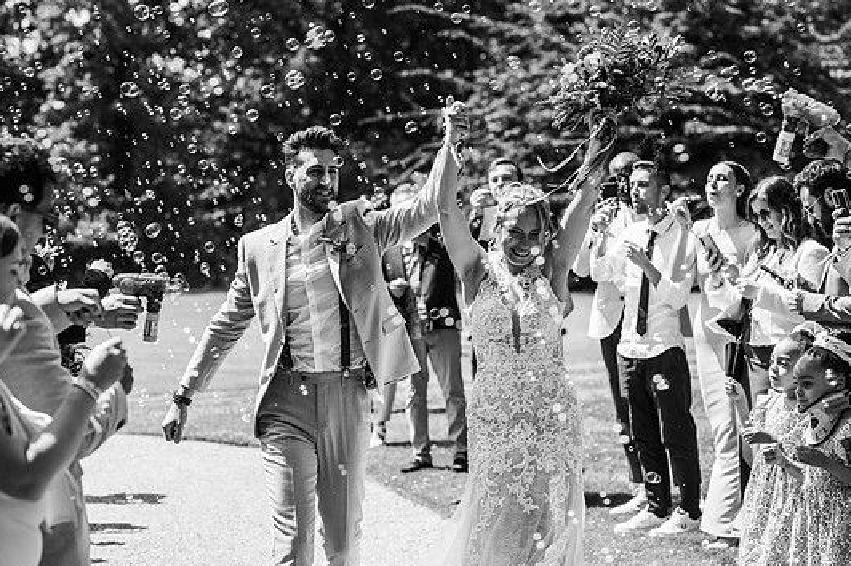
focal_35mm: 95
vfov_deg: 14.4
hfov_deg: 21.5
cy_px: 261
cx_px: 396
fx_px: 2244
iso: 100
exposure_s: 1/800
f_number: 4
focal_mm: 85
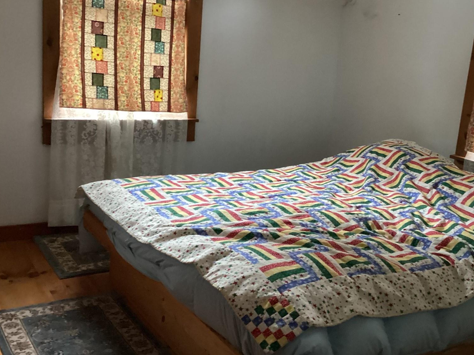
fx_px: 575
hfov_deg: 44.7
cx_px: 262
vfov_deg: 34.3
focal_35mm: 42
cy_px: 160
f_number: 2.4
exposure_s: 1/30
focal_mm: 3.3
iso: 500
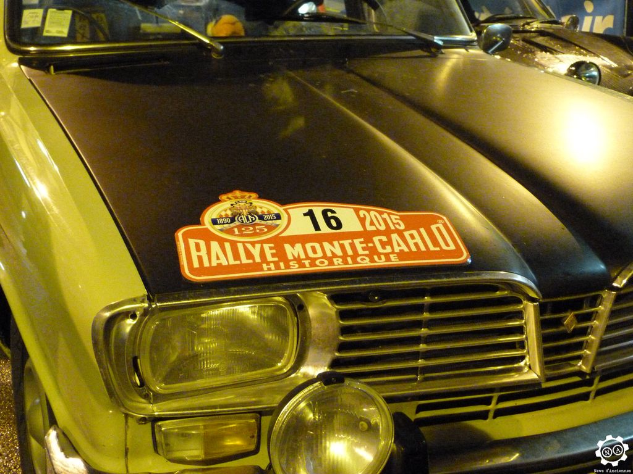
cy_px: 237
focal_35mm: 50
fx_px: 914
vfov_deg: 29.1
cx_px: 316
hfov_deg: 38.2
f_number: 3.2
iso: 1000
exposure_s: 1/8
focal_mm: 9
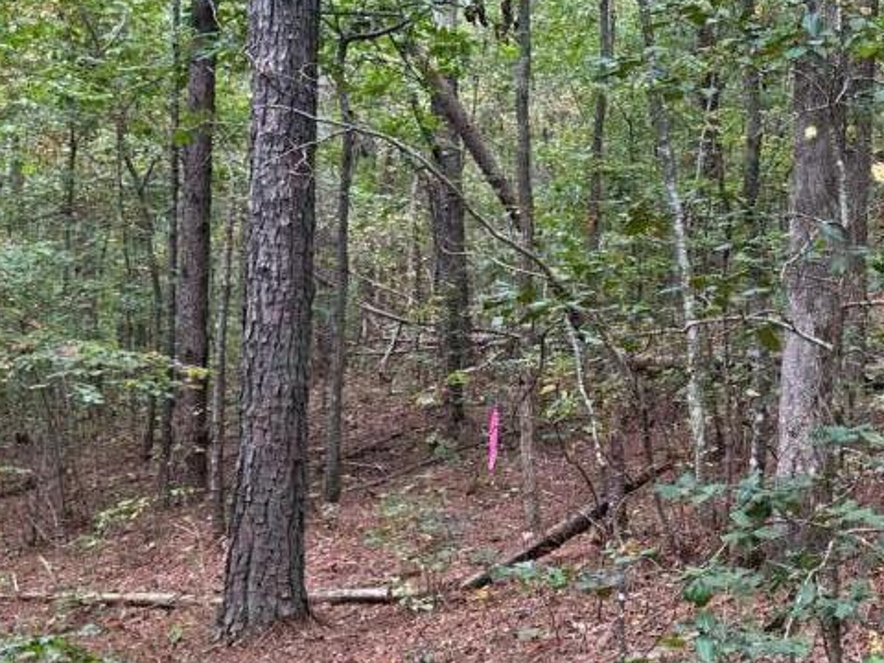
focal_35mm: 60
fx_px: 1532
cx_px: 875
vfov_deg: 24.3
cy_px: 449
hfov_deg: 30.1
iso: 100
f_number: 1.78
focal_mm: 6.86
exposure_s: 1/121
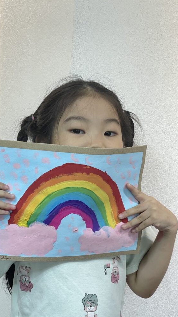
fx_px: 478
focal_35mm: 57
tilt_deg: -6.6
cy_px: 158
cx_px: 65
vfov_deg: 36.6
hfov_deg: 21.0
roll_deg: -3.6
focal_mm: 6
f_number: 2
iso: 100
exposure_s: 1/100
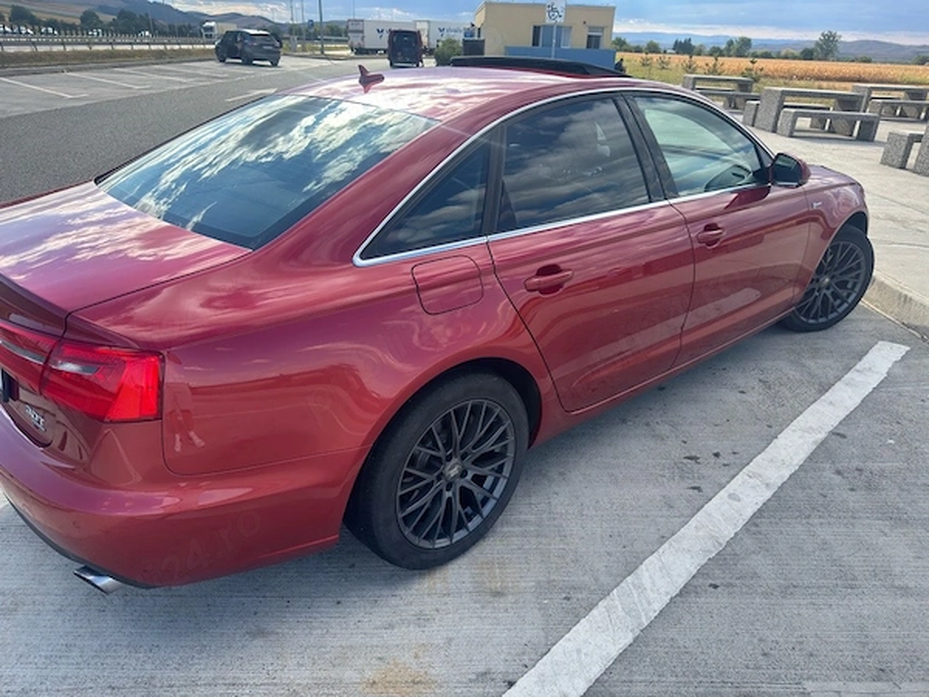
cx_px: 464
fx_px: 644
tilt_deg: -24.5
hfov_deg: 71.6
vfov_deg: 56.8
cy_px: 348
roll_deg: -1.6
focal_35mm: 24
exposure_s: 1/1757
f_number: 1.78
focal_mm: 6.76
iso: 100
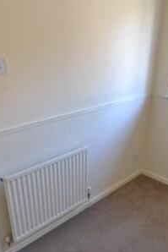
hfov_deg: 39.8
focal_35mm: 33
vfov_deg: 56.5
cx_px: 105
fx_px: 231
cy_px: 157
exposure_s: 1/60
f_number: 3.5
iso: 720
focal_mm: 10
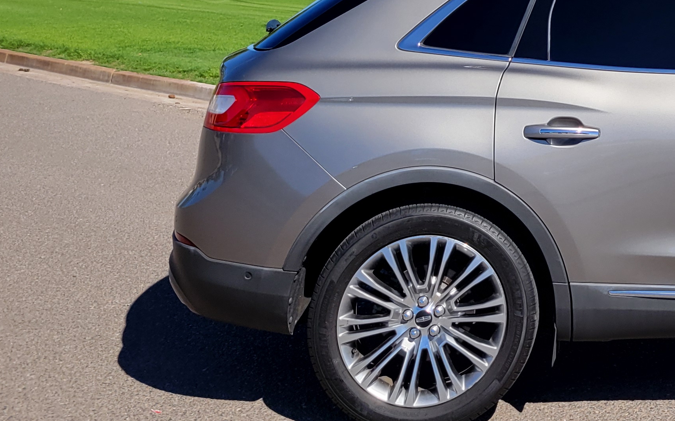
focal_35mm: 65
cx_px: 773
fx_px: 1196
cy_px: -151
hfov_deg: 28.2
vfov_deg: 18.4
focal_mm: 5.4
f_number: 1.8
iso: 40
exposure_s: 1/2094
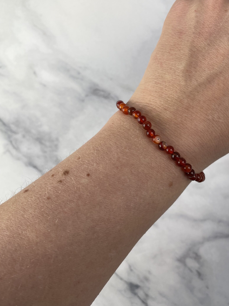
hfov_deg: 44.0
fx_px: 282
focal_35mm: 32
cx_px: 135
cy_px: 141
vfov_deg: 56.7
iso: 32
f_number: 1.6
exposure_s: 1/319
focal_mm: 4.2
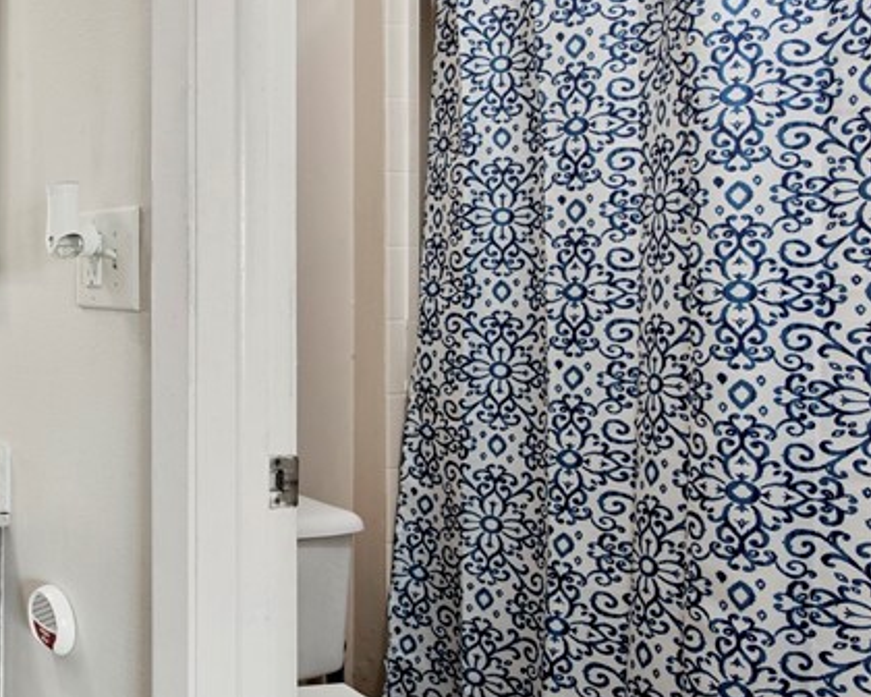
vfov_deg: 43.2
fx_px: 876
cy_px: 283
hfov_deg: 35.9
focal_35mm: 34
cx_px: -254
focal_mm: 14
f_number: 8
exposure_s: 3
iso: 100
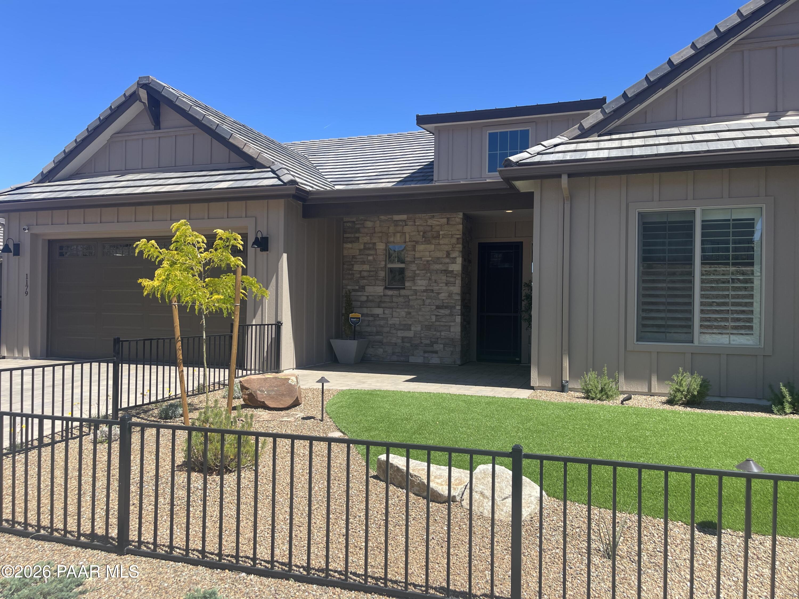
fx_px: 577
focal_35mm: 25
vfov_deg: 54.9
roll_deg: -0.3
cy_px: 300
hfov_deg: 69.4
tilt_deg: -0.5
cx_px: 400
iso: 32
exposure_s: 1/2165
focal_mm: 5.1
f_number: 1.6
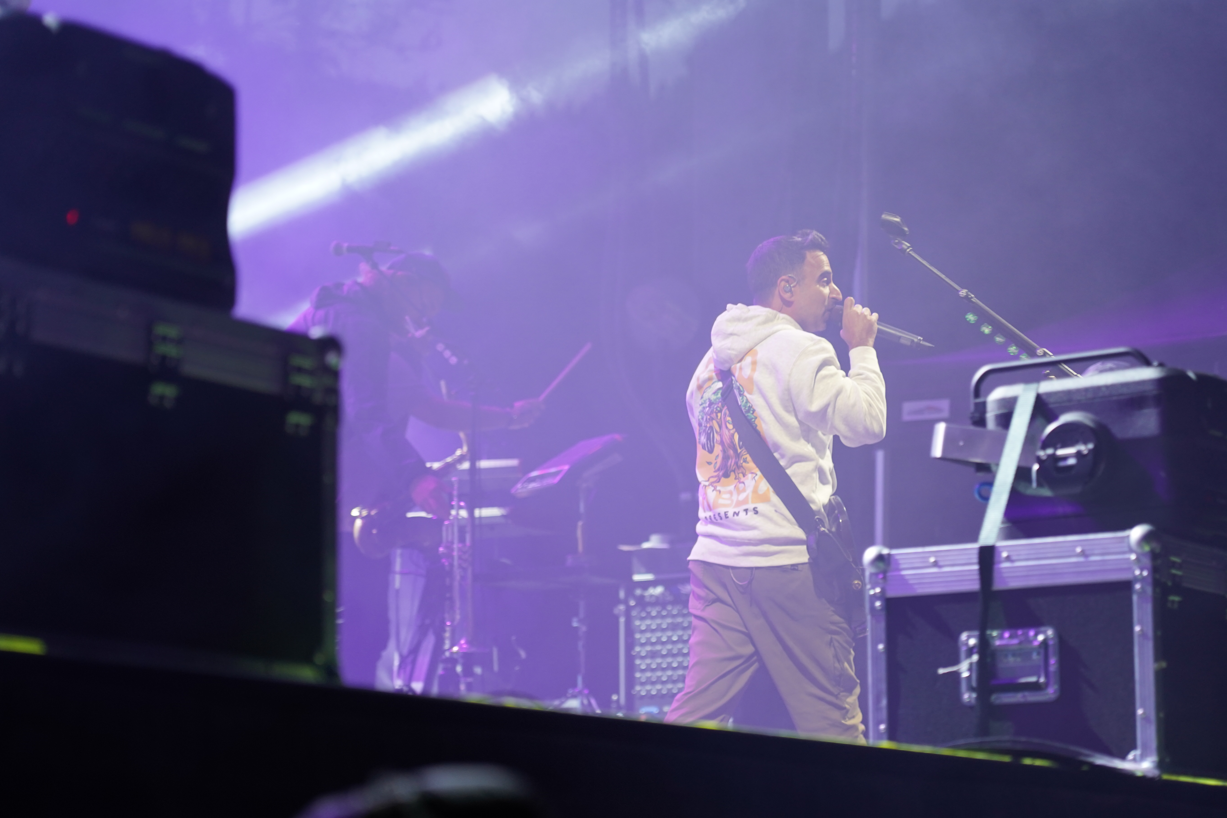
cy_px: 426
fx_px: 3953
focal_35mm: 116
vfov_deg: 11.8
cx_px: 651
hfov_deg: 17.6
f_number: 4
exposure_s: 1/160
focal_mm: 105
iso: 1000
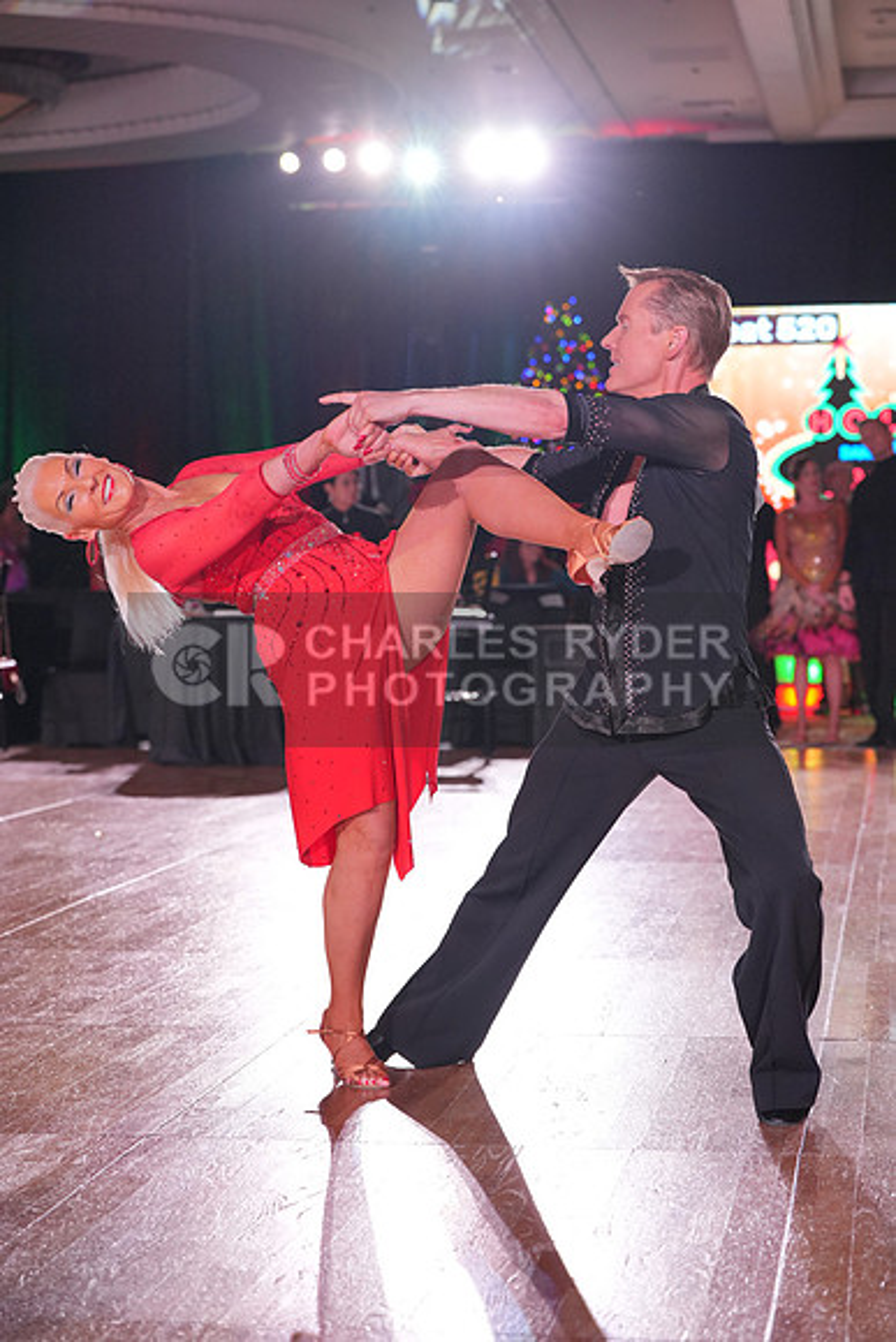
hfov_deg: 19.5
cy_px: 671
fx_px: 2612
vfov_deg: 28.8
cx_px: 448
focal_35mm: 70
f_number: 4
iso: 2000
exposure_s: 1/500
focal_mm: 70
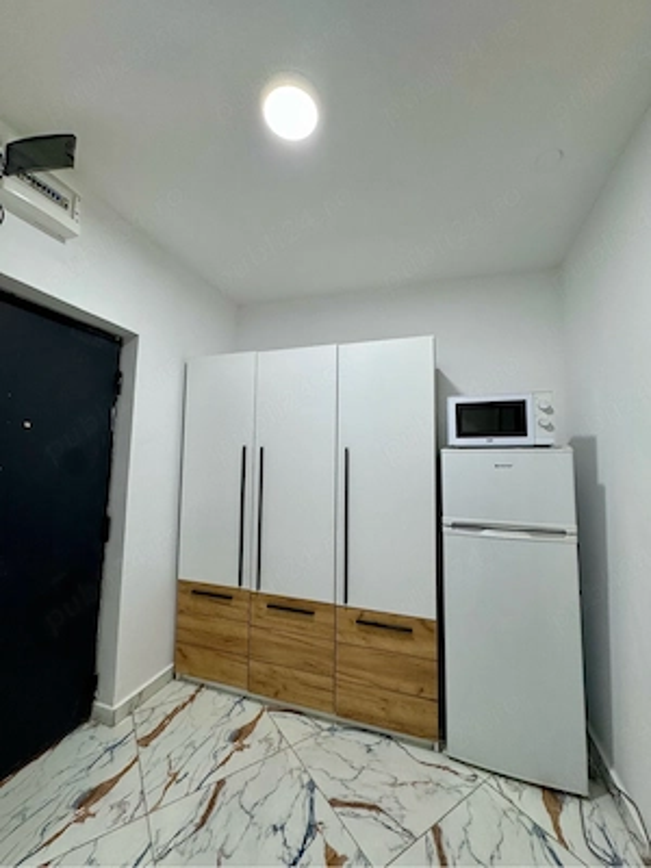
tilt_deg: +5.6
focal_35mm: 14
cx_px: 326
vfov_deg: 102.1
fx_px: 351
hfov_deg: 85.7
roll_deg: -1.5
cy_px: 434
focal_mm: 2.22
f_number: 2.2
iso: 160
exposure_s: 1/100
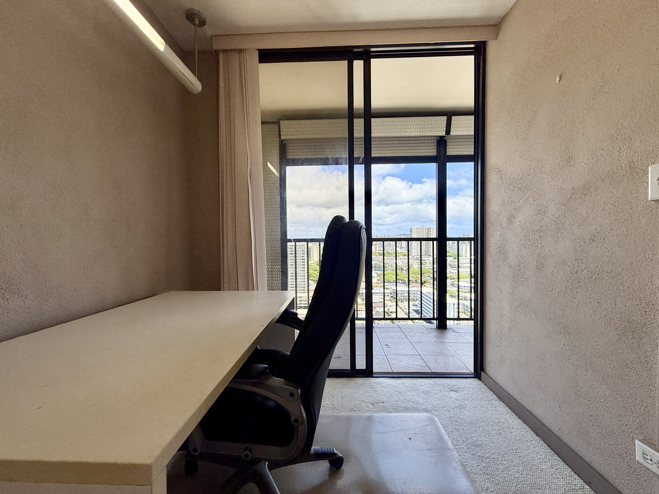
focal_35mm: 14
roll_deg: +0.5
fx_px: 267
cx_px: 330
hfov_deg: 102.1
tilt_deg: -1.3
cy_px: 247
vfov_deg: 85.7
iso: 64
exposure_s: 1/1050
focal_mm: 2.22
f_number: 2.2
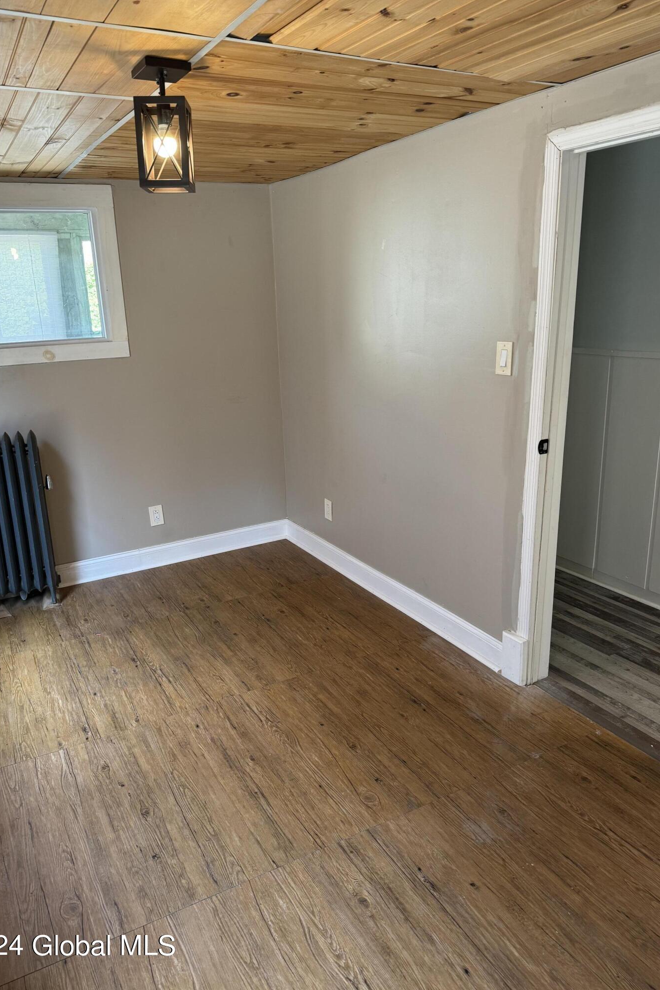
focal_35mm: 25
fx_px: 688
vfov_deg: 71.5
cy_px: 495
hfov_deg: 51.2
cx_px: 311
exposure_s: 1/60
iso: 160
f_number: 1.78
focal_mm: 6.76
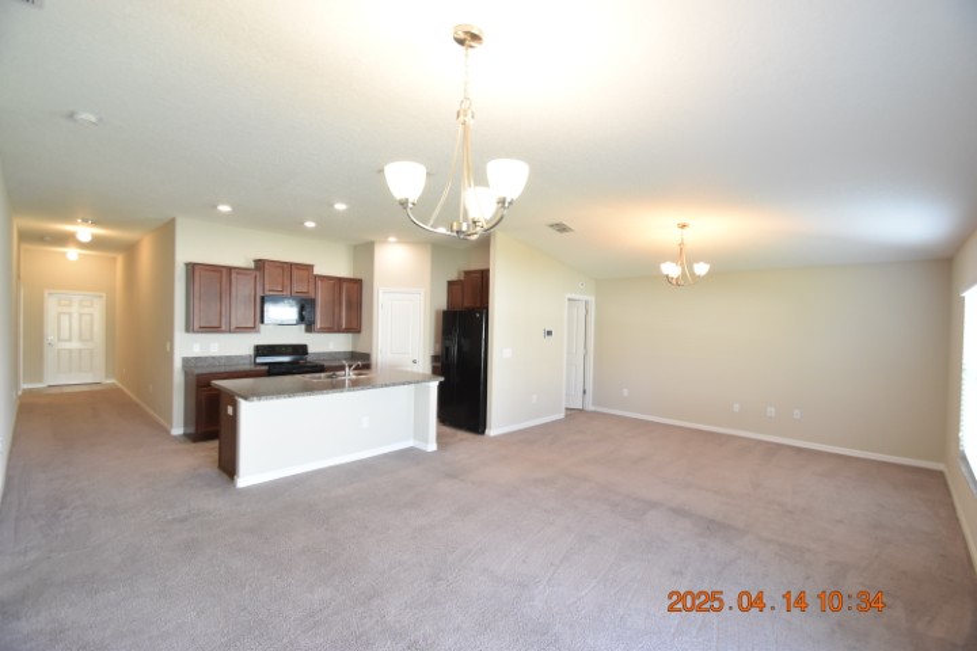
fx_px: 407
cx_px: 488
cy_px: 326
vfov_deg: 77.3
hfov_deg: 100.4
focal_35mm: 15
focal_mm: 10
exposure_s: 1/60
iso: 900
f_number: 3.5
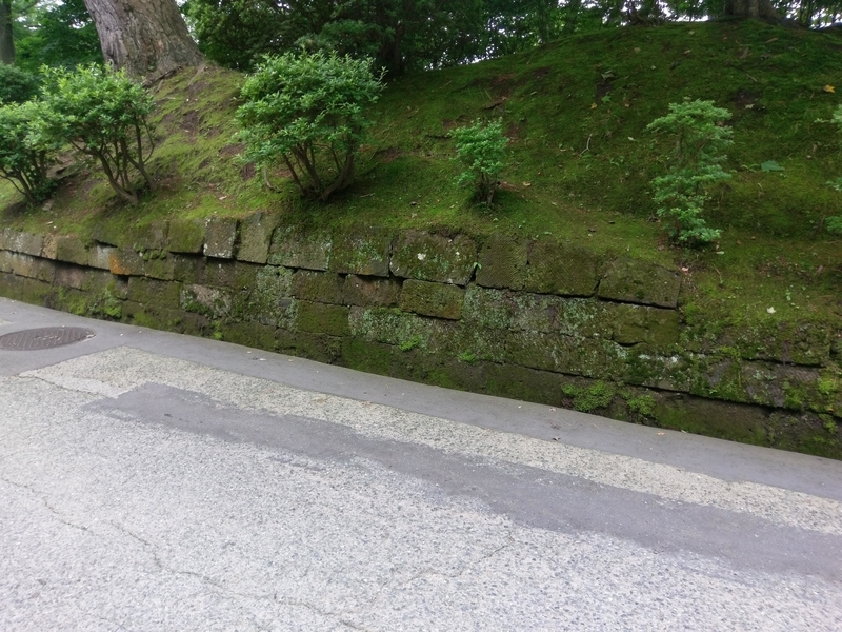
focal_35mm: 26
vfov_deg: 53.1
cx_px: 421
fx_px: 632
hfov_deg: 67.3
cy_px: 316
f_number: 1.8
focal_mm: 4.58
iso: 200
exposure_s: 1/30
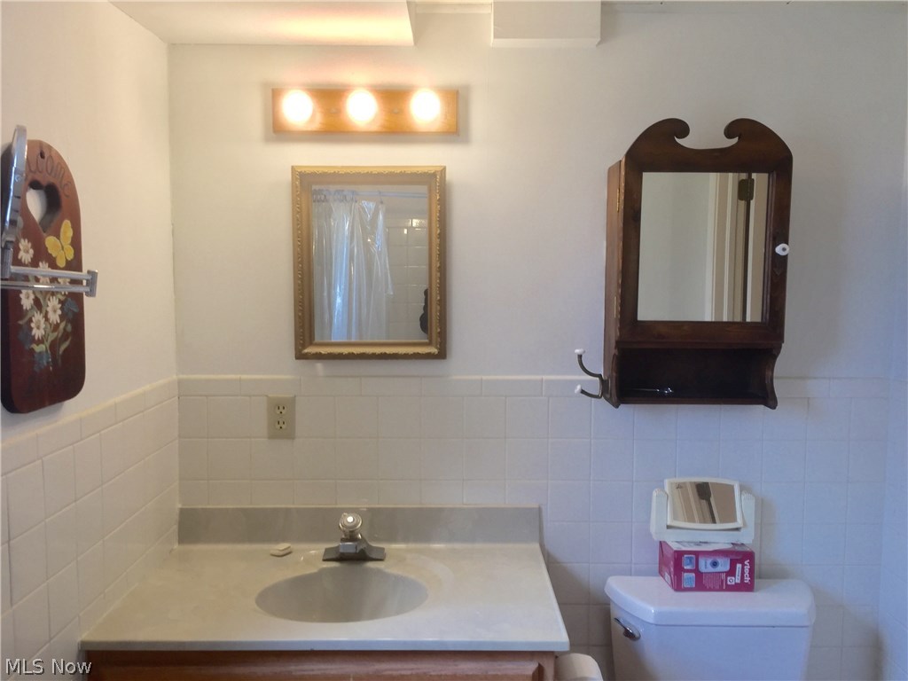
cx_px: 454
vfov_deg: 48.2
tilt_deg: -3.3
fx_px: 761
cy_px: 340
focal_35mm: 29
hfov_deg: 61.7
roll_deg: +0.2
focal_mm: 4.15
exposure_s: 1/60
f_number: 2.2
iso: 32
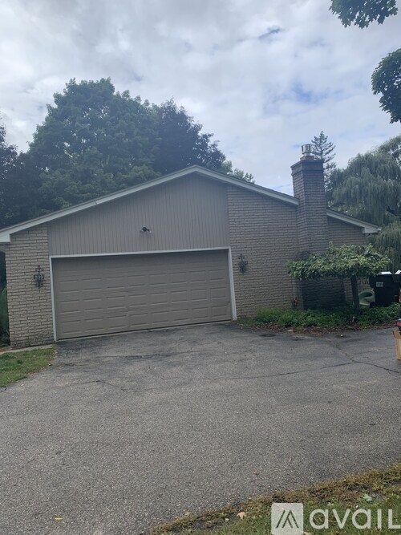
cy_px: 268
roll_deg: +5.9
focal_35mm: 26
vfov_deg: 67.3
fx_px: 402
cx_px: 200
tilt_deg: +2.0
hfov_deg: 53.0
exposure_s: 1/1468
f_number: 1.8
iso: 25
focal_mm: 4.25
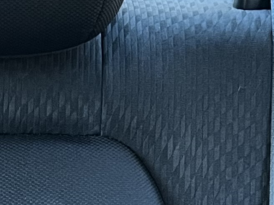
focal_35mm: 160
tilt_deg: -24.3
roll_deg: +2.4
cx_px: 40
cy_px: 448
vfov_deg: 8.6
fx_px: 1266
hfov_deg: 12.3
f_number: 1.5
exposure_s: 1/60
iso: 250
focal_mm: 5.7
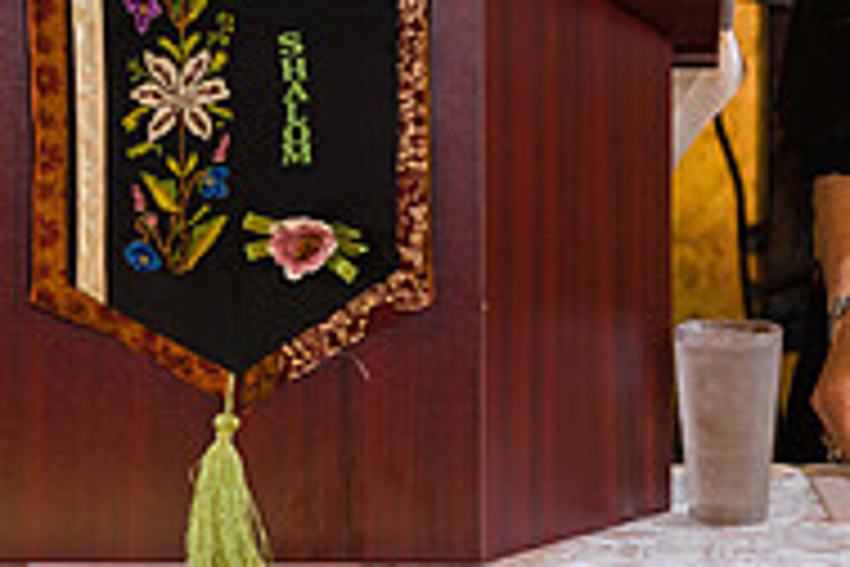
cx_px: 290
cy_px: -324
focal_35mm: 318
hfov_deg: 6.5
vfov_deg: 4.3
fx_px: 7508
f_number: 4
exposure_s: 1/200
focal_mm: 100
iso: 1000
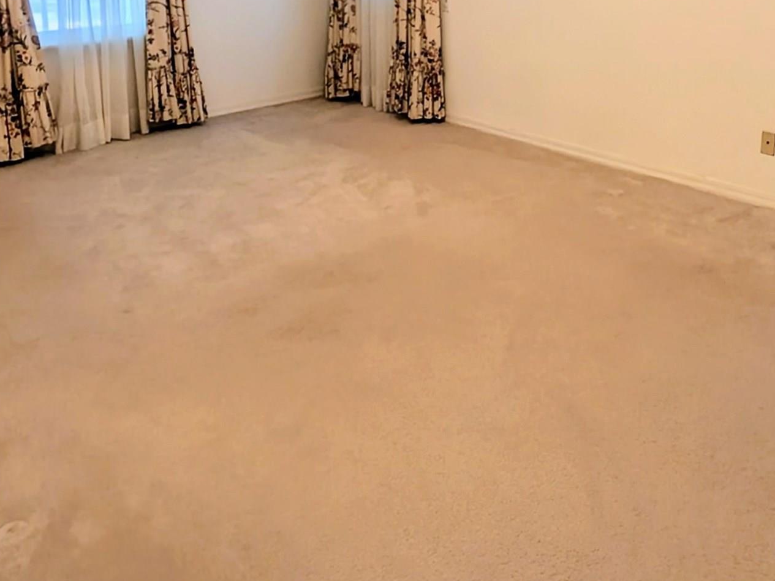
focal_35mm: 34
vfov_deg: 38.2
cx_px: 520
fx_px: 761
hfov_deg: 52.9
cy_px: 30
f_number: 2.2
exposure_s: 1/40
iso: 90
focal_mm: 1.85
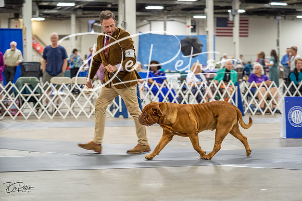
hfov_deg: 23.9
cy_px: 100
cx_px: 151
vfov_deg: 16.1
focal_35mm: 85
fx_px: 713
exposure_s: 1/160
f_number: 2.8
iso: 2500
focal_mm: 85
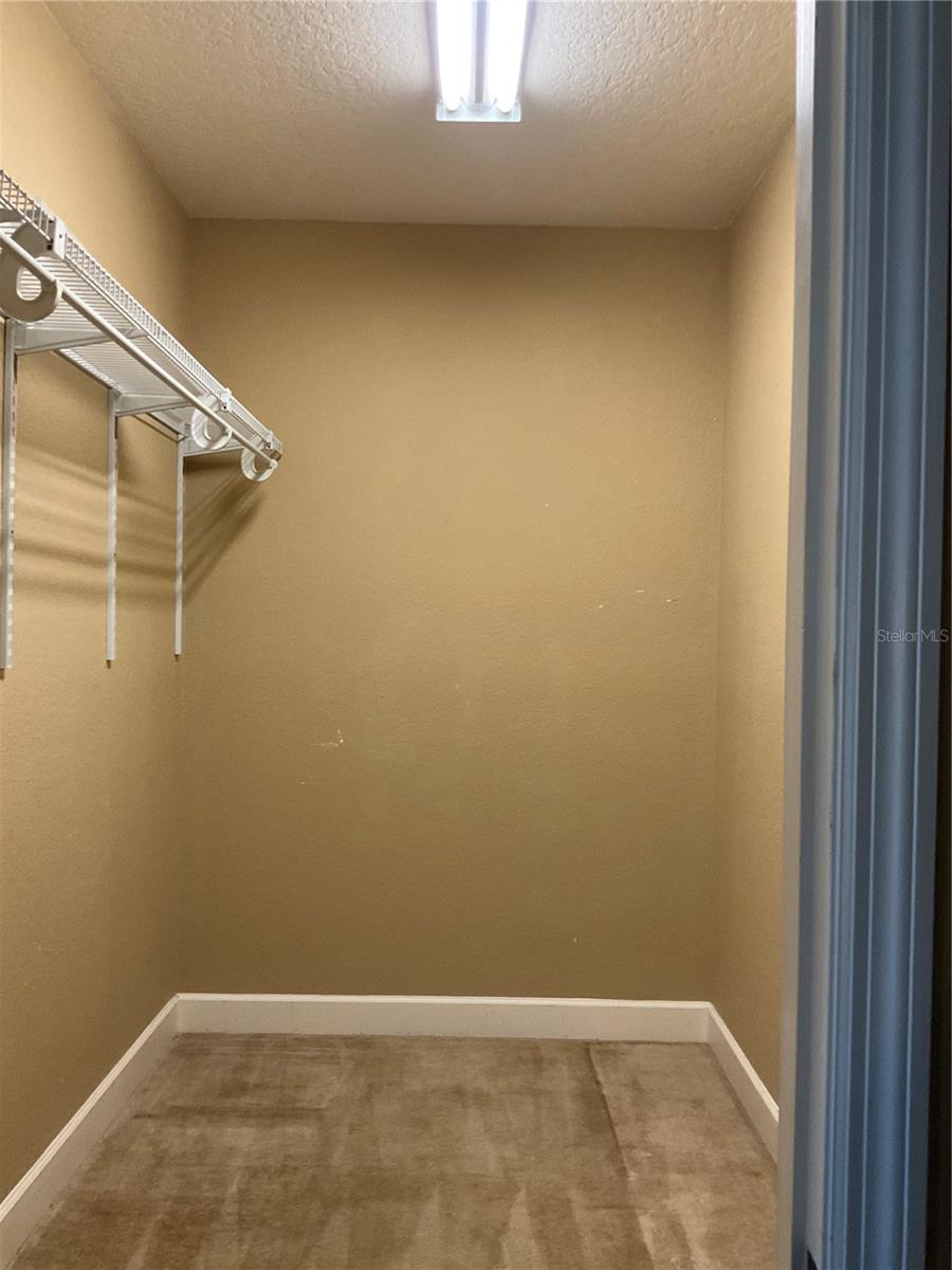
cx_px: 476
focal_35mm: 29
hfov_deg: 48.2
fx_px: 1063
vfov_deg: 61.7
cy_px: 635
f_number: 1.8
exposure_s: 1/60
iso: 200
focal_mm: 3
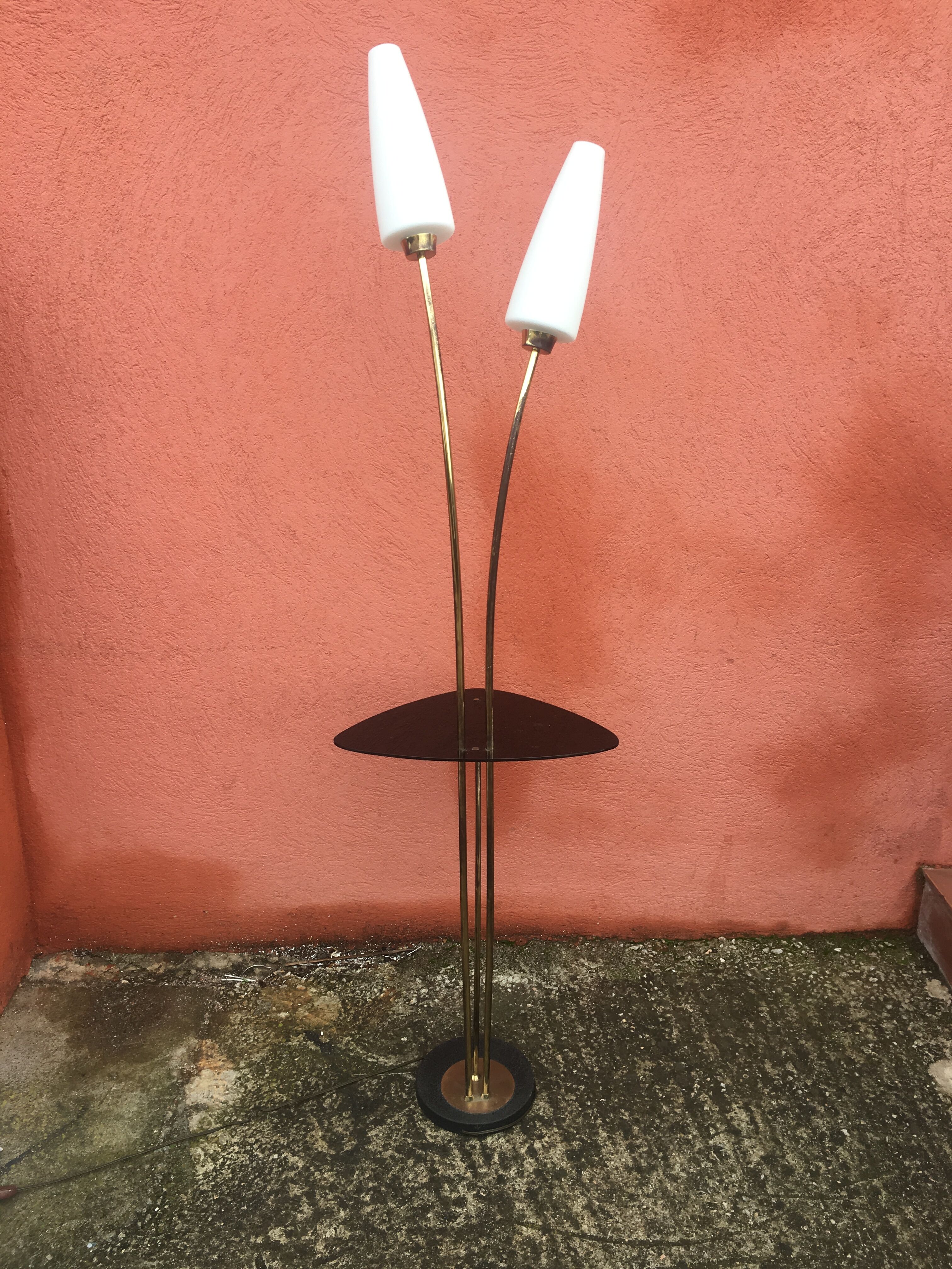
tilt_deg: -20.2
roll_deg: -0.5
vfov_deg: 61.7
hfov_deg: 48.2
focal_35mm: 29
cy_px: 634
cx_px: 476
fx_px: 1063
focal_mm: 4.15
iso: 25
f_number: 2.2
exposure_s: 1/211
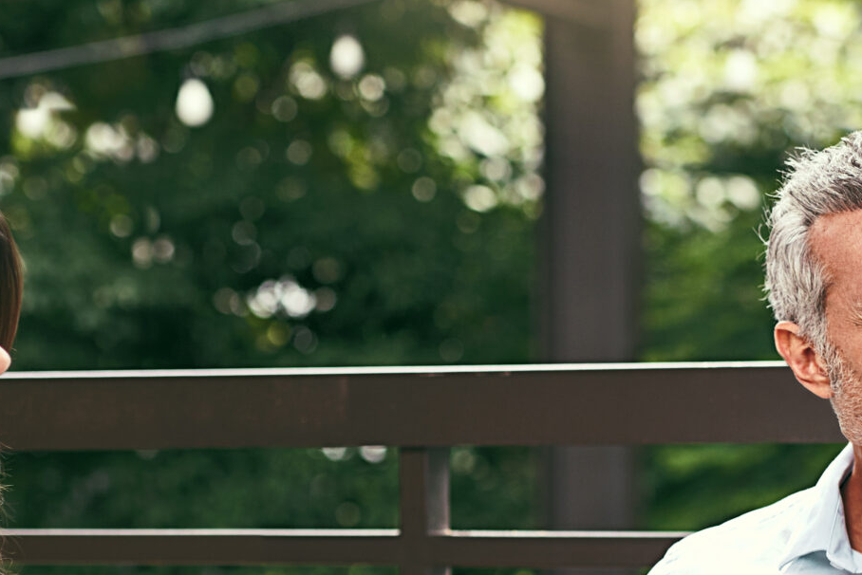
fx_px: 3377
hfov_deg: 14.5
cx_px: 534
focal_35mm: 141
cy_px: 453
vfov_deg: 9.7
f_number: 2.2
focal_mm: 50
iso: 200
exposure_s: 1/1250
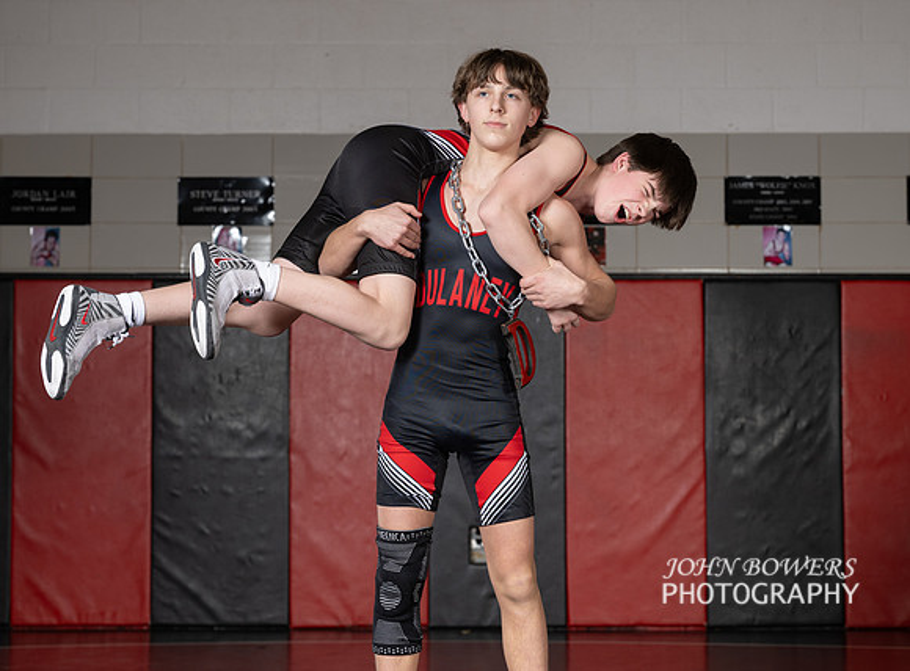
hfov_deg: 23.5
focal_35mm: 84
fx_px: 2191
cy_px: 333
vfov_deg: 17.4
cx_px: 447
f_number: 4.5
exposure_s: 1/100
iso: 200
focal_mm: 70
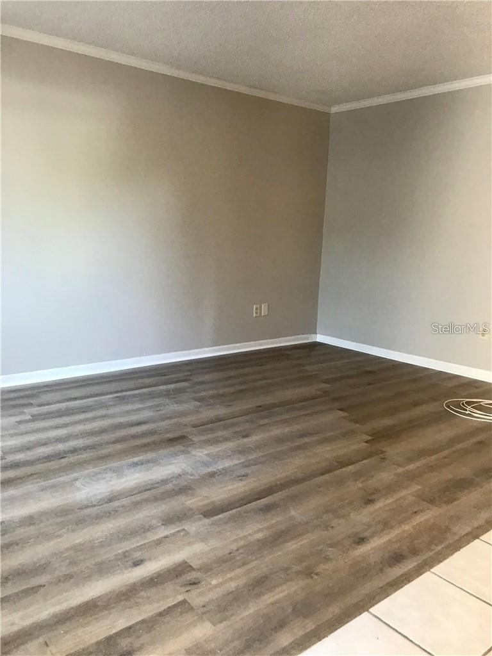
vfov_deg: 63.4
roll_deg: -1.2
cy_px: 328
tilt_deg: -7.4
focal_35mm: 28
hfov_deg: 49.7
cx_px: 246
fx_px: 531
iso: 40
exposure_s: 1/24
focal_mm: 3.99
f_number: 1.8
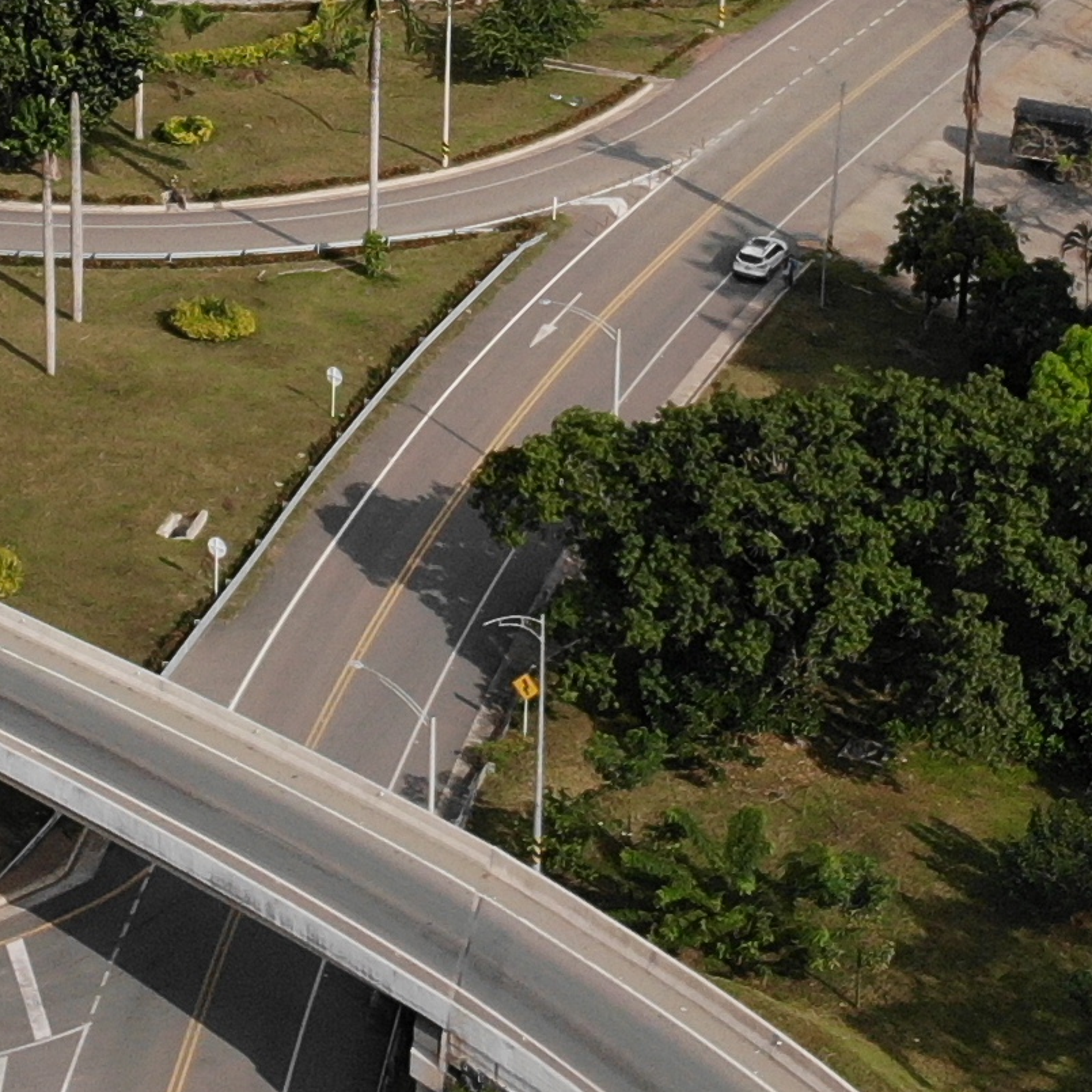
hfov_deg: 16.2
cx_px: 291
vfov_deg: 16.0
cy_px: 22
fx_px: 3819
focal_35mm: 107
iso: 100
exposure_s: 1/1600
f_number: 2.8
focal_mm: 4.5
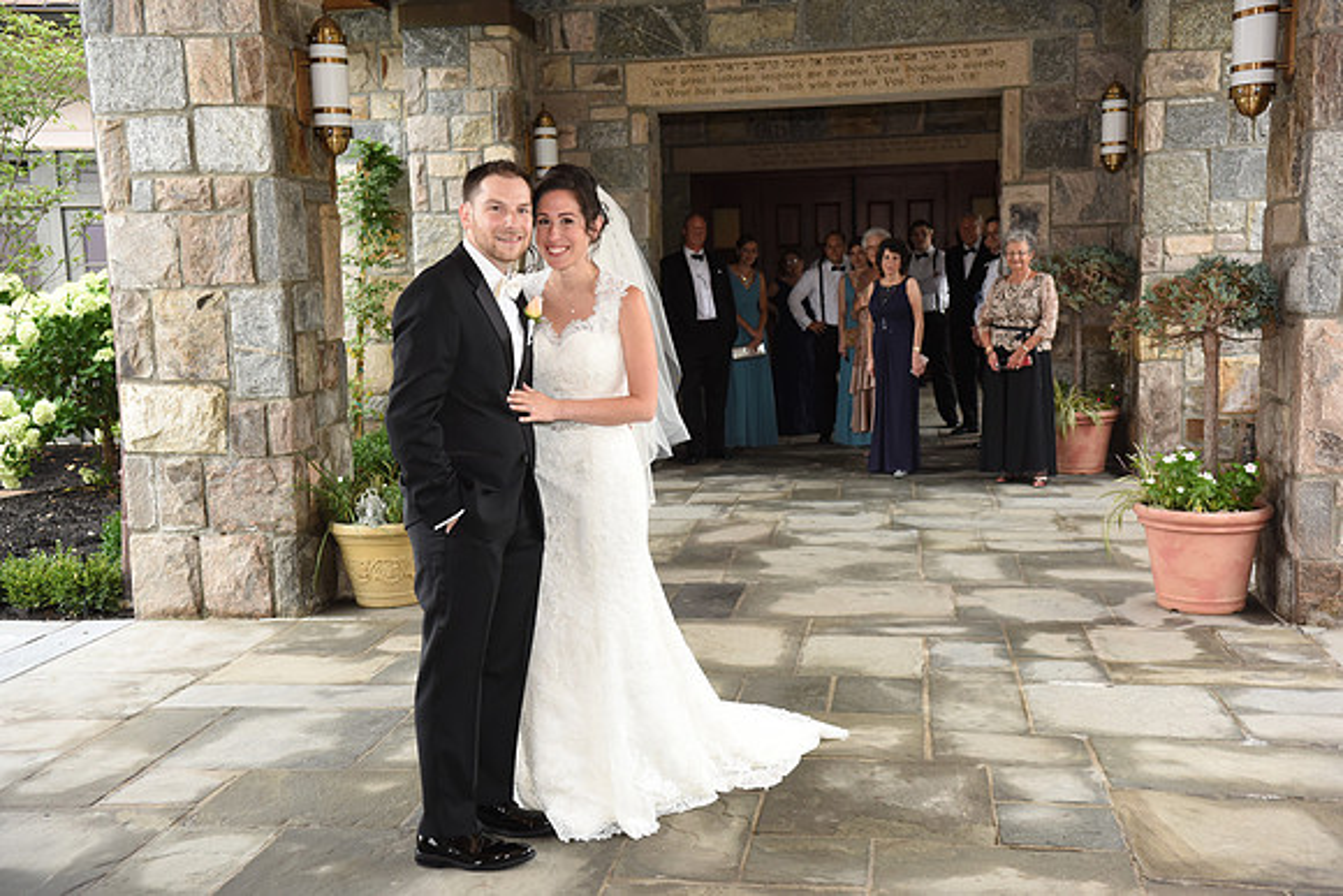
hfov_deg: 48.4
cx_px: 672
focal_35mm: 40
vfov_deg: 33.4
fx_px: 1493
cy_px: 448
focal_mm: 40
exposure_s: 1/250
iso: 1000
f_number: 5.6
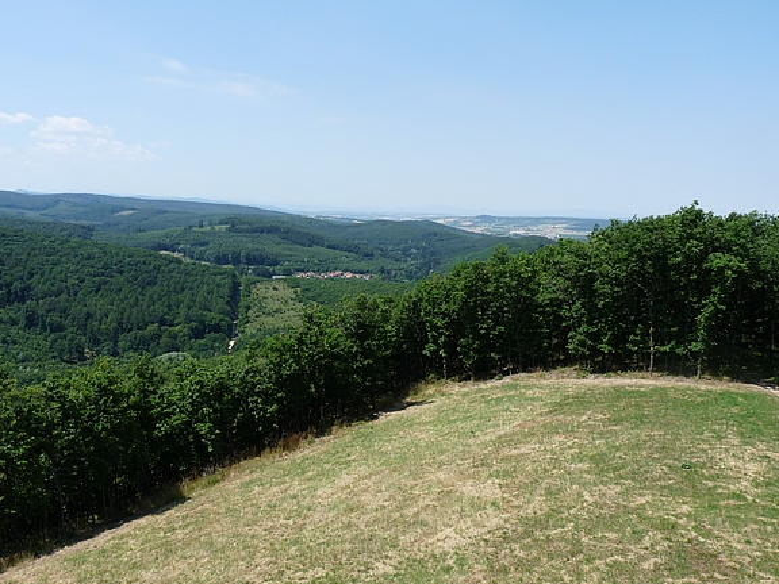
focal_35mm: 30
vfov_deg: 46.8
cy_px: 312
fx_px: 675
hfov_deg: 60.0
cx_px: 390
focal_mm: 4.8
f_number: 5.6
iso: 100
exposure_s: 1/320
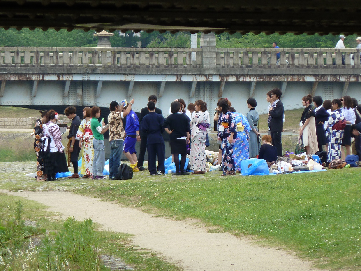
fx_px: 4161
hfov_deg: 5.0
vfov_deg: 3.7
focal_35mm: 399
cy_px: 136
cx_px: 180
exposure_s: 1/125
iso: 100
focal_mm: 49.2
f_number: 4.9
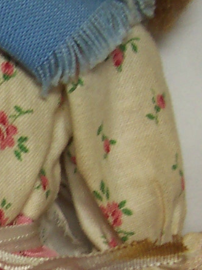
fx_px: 1074
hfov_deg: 10.4
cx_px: -108
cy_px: 259
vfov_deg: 14.1
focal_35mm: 138
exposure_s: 1/60
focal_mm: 5.6
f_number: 2.8
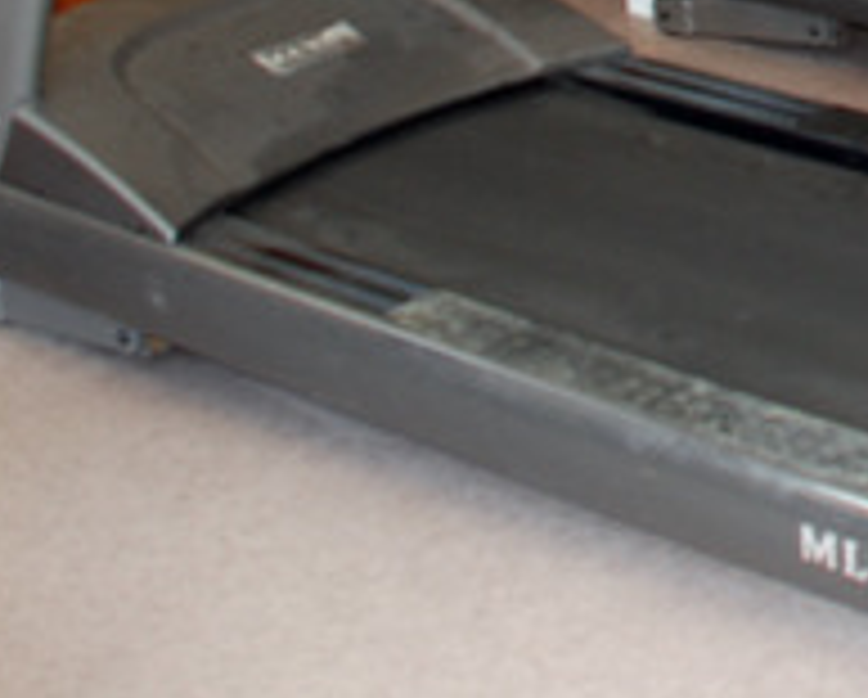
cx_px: 1340
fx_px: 2701
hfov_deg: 16.5
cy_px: -491
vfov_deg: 13.4
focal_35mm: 105
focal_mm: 18
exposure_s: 1/60
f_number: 3.5
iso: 160
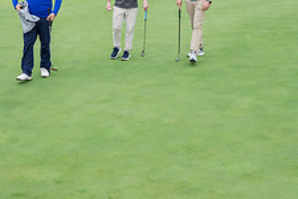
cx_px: 57
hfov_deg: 31.5
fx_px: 513
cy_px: 26
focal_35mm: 62
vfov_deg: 21.5
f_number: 5
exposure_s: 1/400
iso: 320
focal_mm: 24
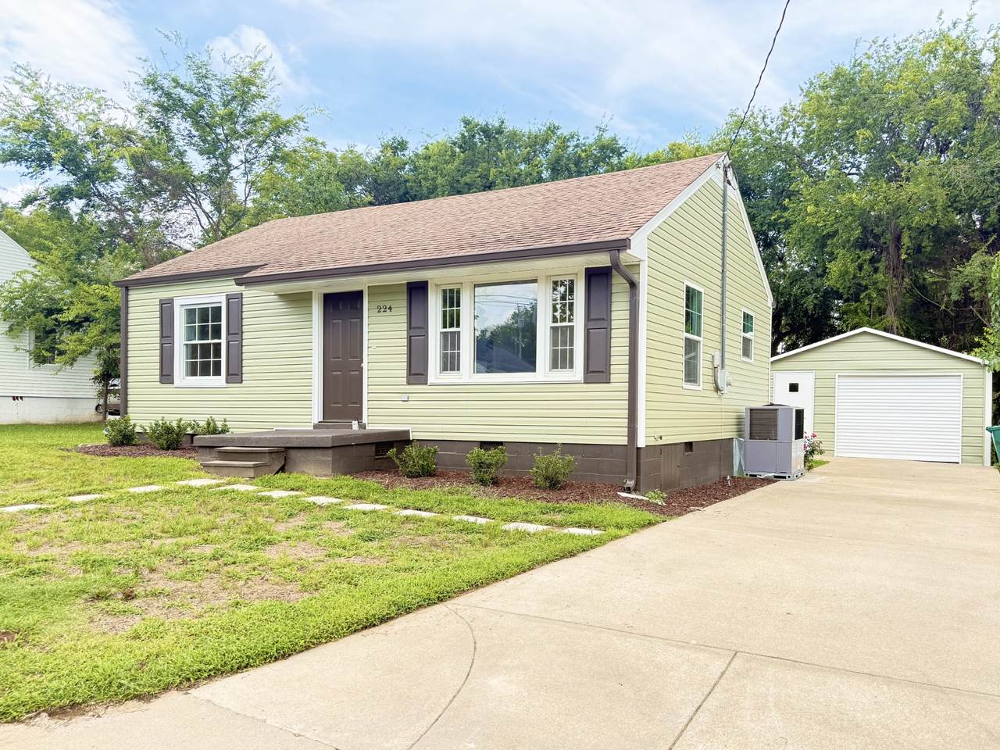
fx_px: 693
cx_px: 500
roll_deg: -0.7
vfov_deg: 56.8
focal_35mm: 24
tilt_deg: +0.2
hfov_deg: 71.6
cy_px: 375
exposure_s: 1/931
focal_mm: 6.76
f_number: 1.78
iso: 100
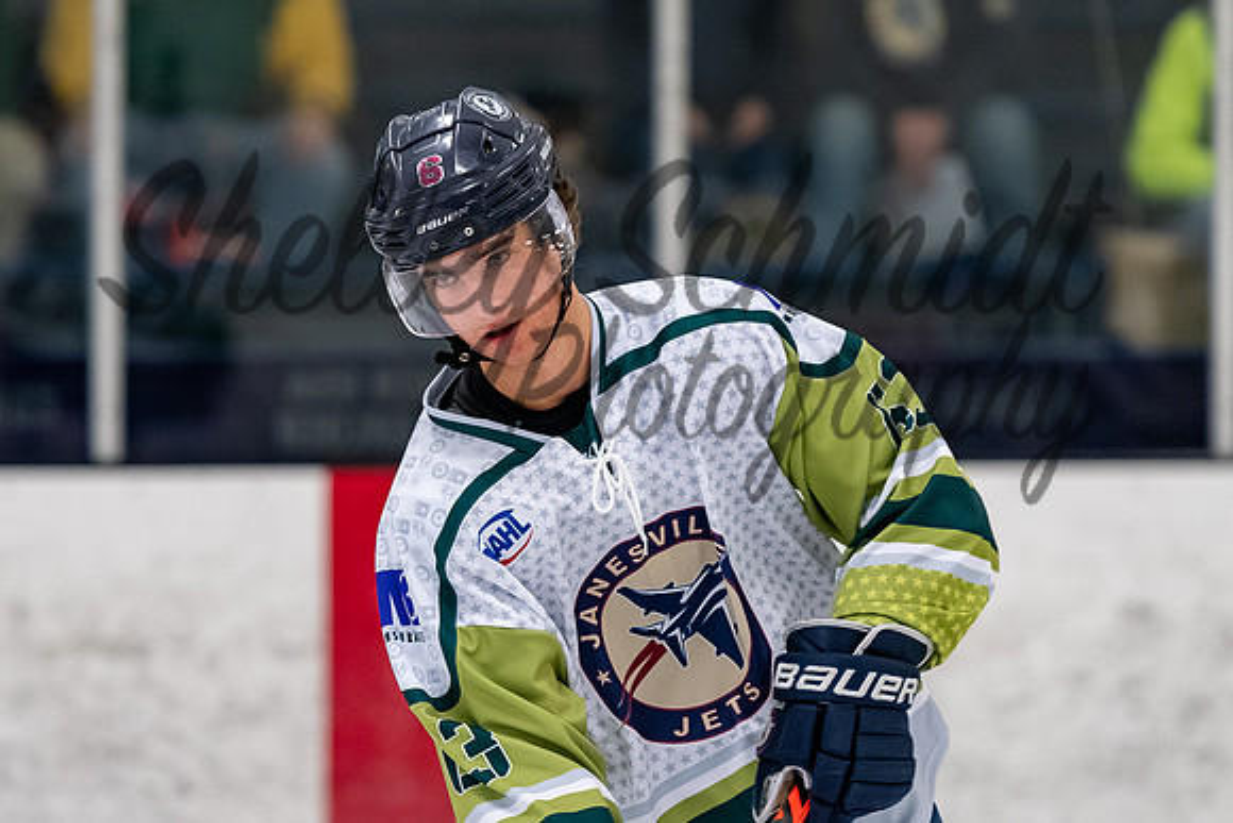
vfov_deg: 3.8
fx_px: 12549
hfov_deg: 5.6
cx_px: 509
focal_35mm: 366
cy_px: 396
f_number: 3.2
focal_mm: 185
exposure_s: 1/800
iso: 2000
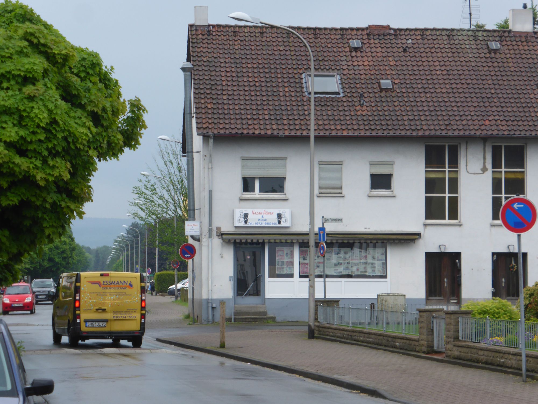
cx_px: 269
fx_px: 1896
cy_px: 202
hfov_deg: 16.1
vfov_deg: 12.1
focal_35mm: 122
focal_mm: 21.8
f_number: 5.4
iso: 100
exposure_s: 1/80
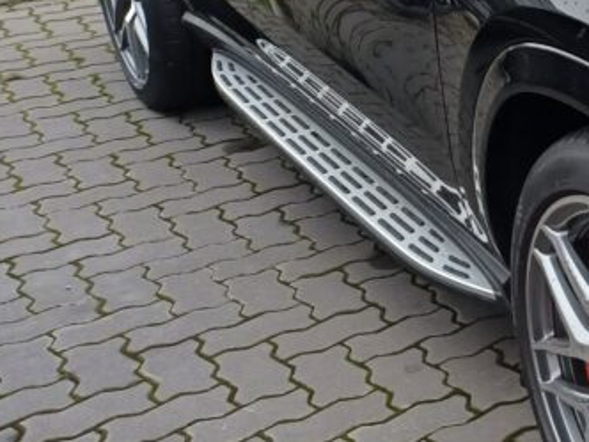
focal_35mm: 77
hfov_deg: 21.1
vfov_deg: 19.0
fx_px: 1310
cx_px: 903
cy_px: 101
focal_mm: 4.65
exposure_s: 1/50
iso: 80
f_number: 1.8
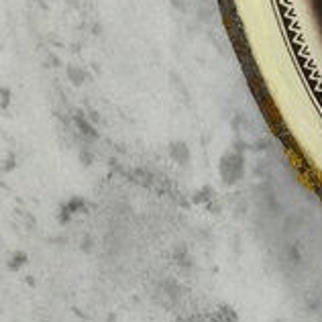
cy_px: 522
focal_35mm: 223
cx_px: 504
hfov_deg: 7.7
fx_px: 2347
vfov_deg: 7.7
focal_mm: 4.71
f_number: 1.7
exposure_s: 1/225
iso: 50
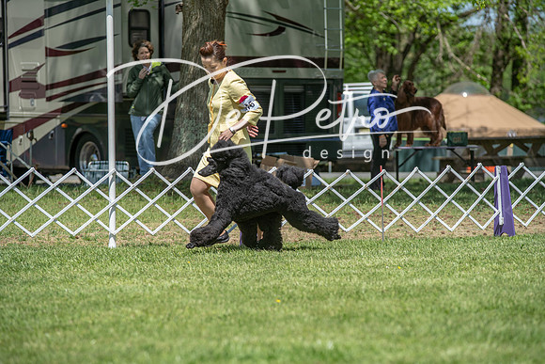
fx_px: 2423
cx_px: 272
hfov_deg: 12.8
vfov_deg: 8.6
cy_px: 182
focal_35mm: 160
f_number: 5
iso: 250
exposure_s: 1/1000
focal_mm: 160
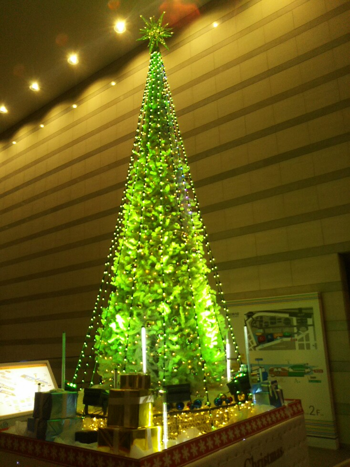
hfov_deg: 46.8
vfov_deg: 60.0
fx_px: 405
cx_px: 175
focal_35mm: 30
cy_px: 234
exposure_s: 1/120
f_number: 2.2
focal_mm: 4
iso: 100
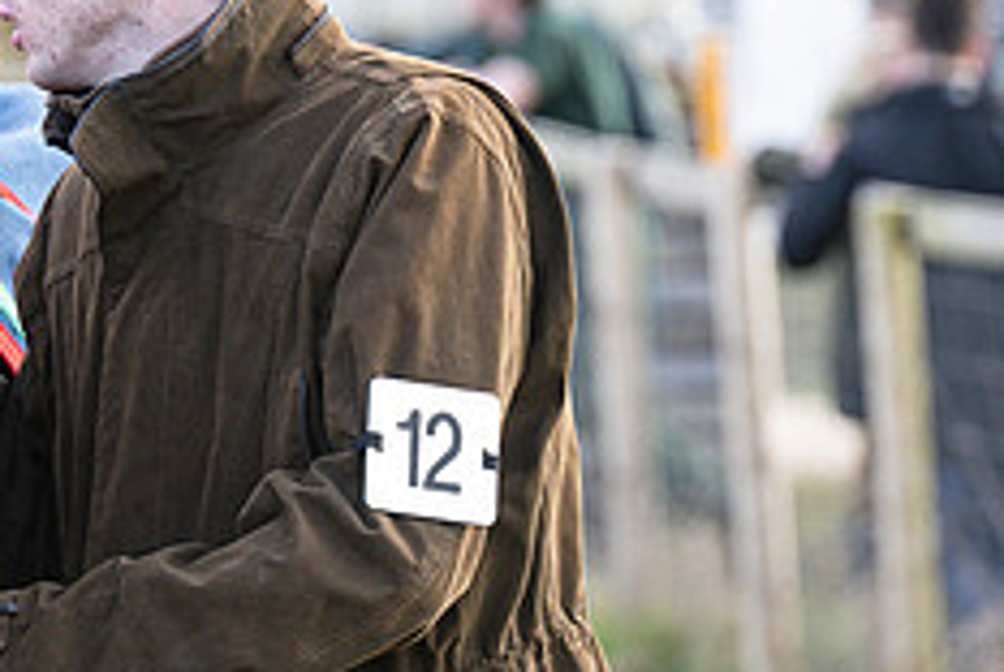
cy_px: 289
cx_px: 202
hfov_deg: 4.6
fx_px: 12370
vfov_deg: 3.1
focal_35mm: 443
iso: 400
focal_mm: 102
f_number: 2.8
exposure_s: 1/800
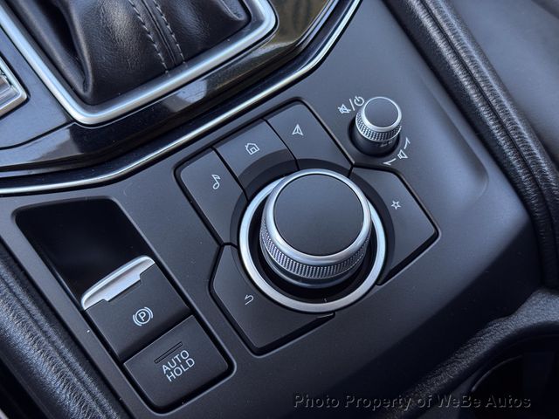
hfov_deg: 39.7
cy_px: 210
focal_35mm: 48
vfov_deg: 30.3
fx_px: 775
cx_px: 280
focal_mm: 6.76
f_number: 1.78
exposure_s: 1/121
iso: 80
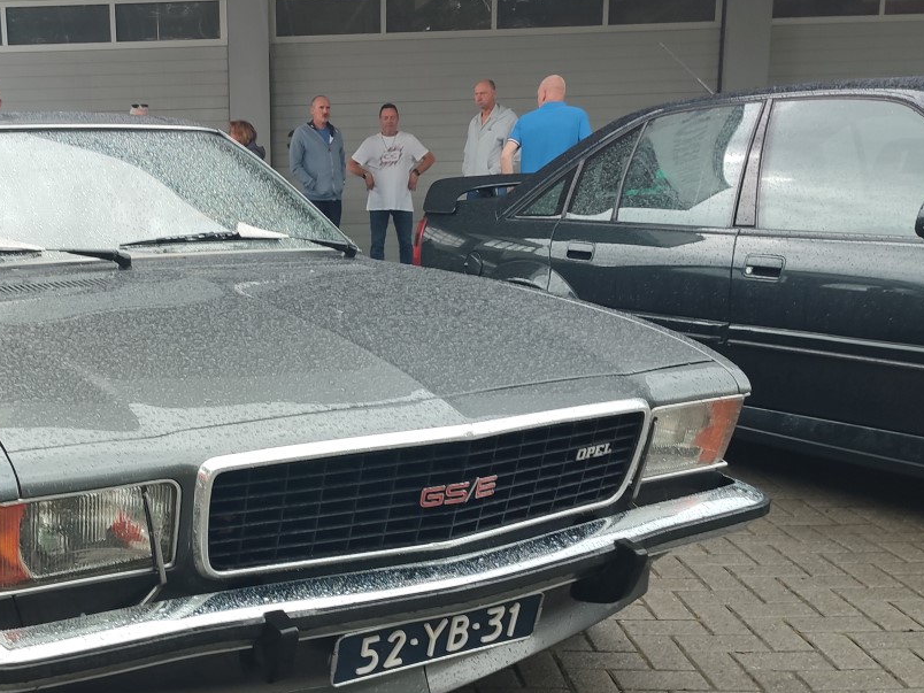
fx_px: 1148
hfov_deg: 42.6
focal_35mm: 43
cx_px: 240
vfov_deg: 33.3
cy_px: 460
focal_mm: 5.89
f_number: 1.89
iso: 62
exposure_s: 1/50
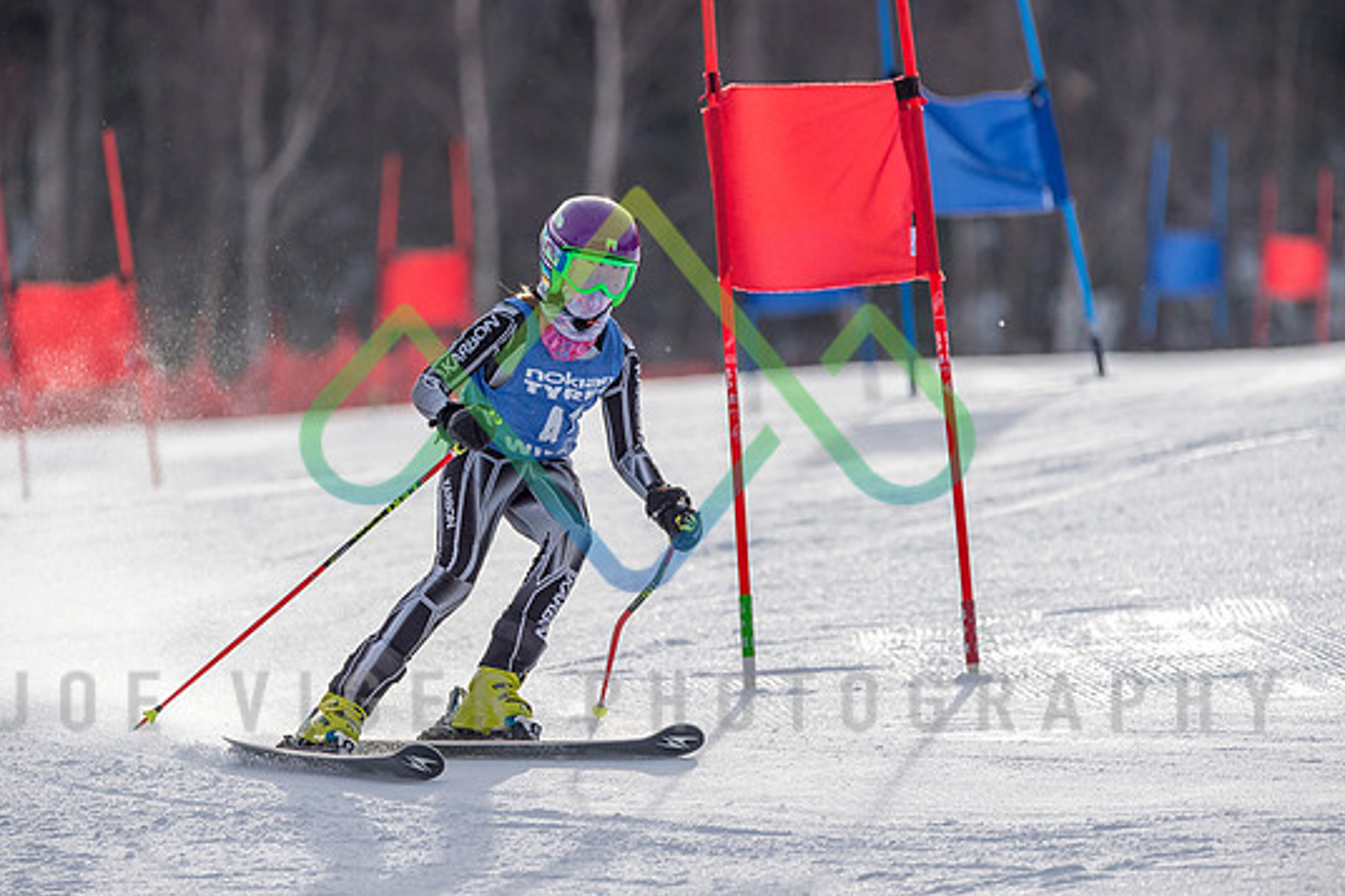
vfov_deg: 2.9
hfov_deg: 4.3
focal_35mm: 476
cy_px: 459
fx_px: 17777
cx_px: 637
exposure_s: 1/4000
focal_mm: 440
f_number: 6
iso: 640
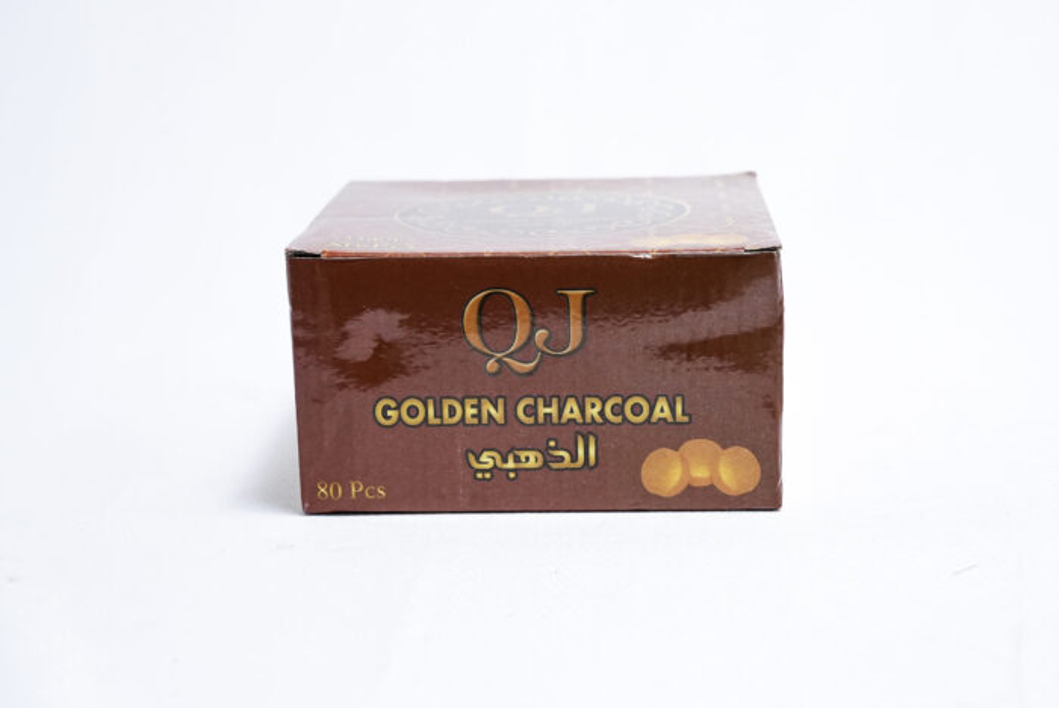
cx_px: 530
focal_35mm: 70
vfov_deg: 19.5
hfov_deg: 28.8
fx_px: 2061
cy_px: 354
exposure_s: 1/250
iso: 3200
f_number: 9
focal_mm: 70
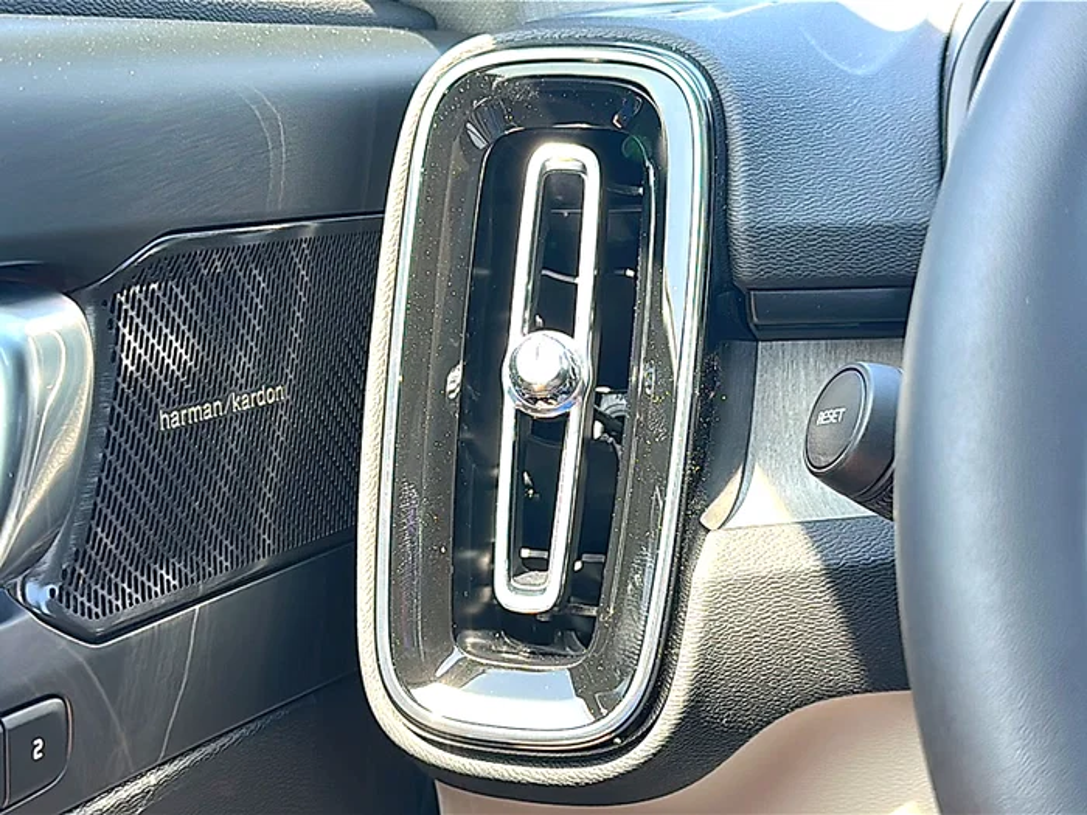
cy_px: 408
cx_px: 544
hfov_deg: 43.9
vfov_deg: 33.6
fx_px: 1350
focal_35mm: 43
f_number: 1.78
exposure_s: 1/208
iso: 80
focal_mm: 6.86
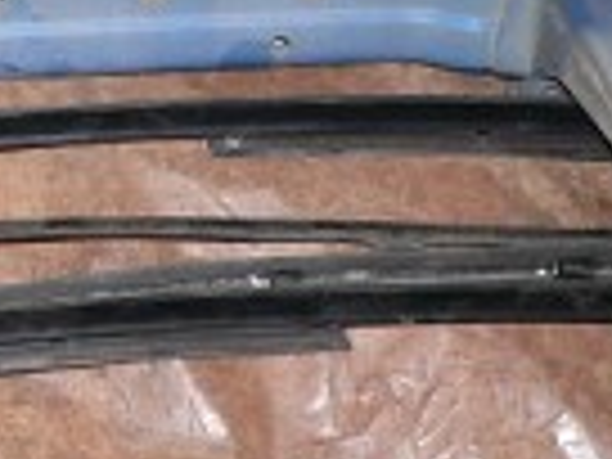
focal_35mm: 145
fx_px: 2564
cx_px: -292
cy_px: -108
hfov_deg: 12.9
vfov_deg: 10.1
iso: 100
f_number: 2.8
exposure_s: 1/60
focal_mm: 6.8
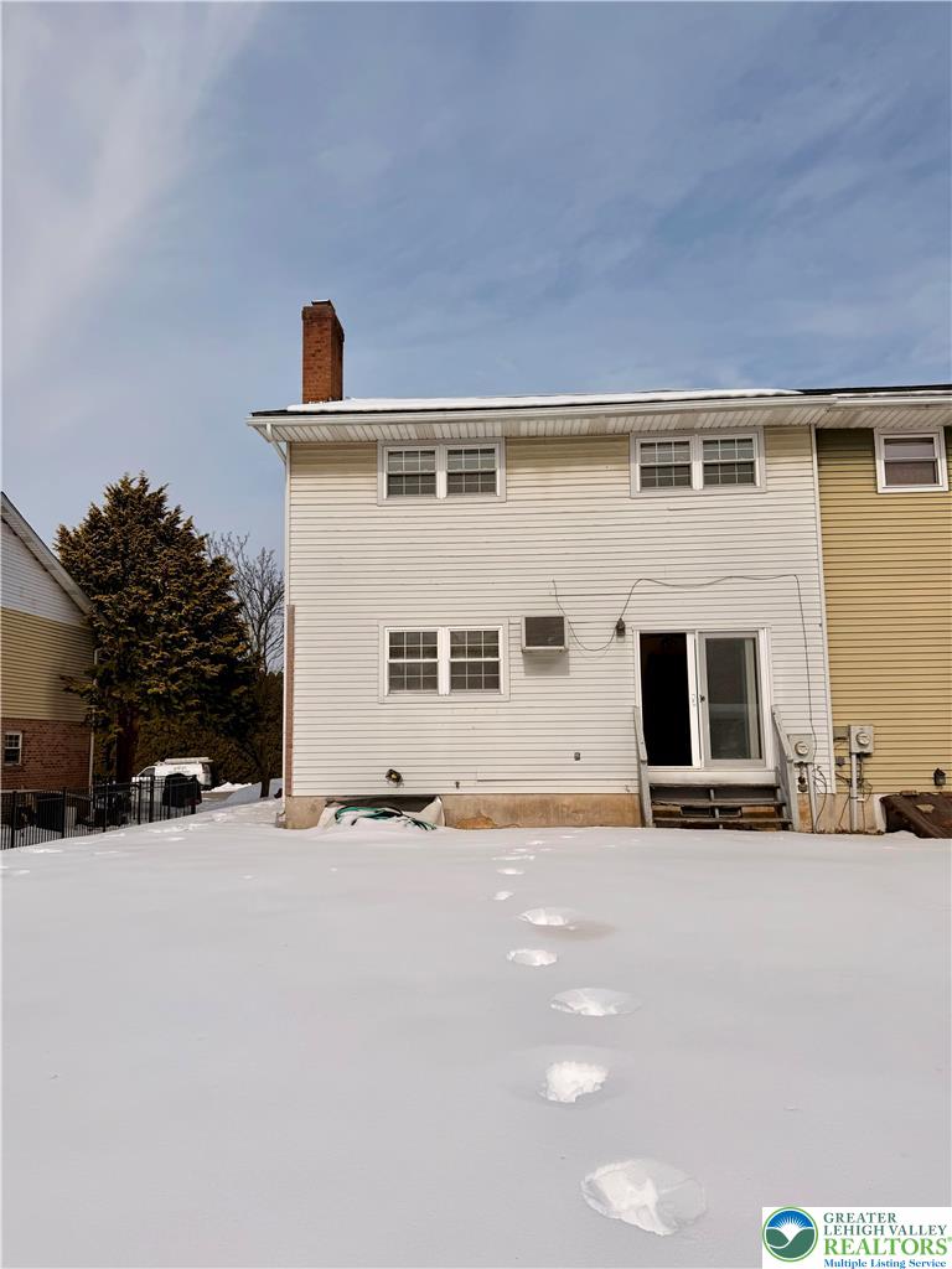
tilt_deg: +7.0
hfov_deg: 56.8
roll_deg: +0.9
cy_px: 634
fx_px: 880
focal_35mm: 24
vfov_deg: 71.6
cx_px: 476
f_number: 1.78
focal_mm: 6.76
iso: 80
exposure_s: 1/17544
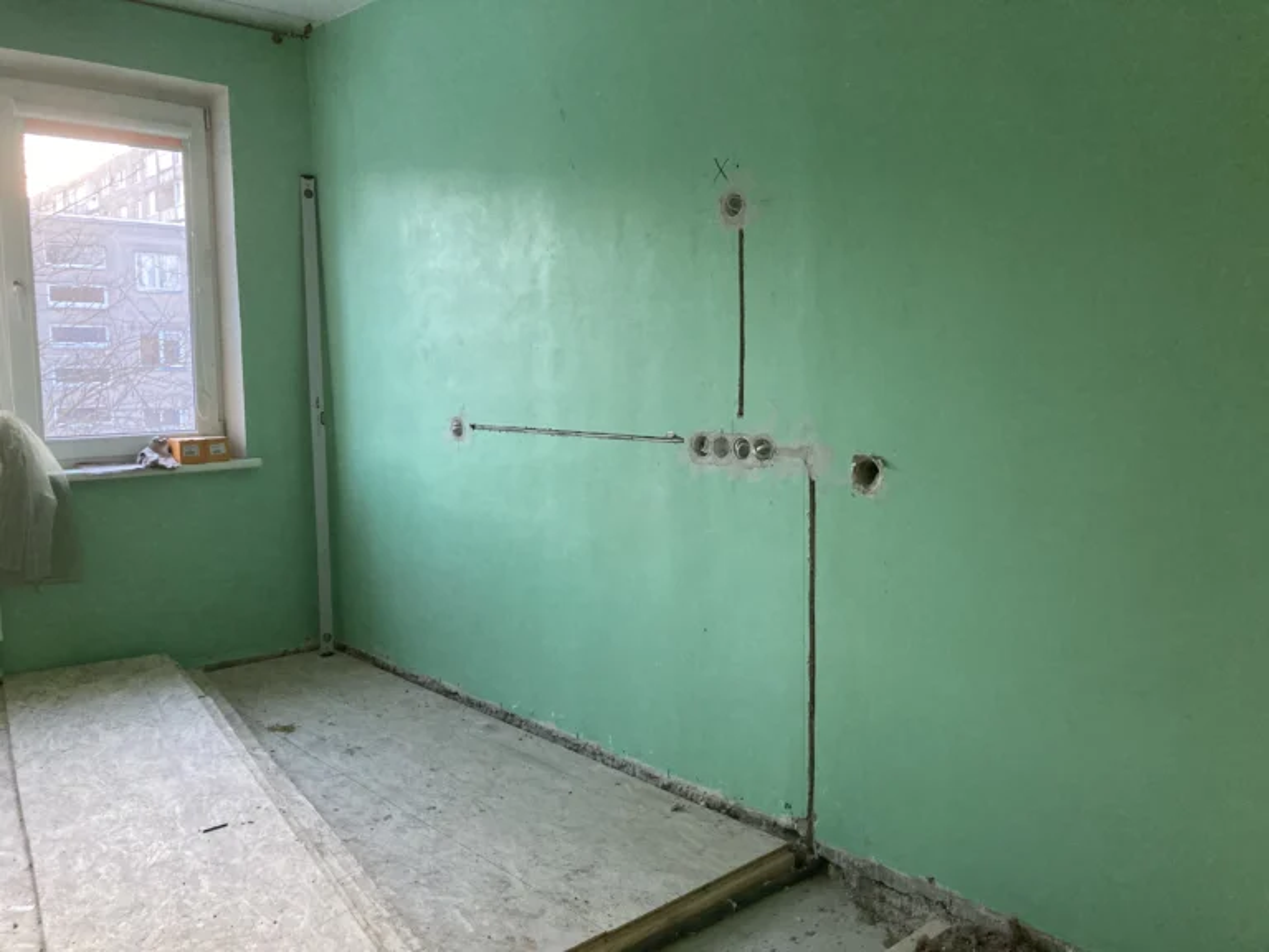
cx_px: 634
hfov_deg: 63.4
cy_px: 476
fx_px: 1026
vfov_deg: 49.7
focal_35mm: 28
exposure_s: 1/49
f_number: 1.8
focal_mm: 3.99
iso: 320
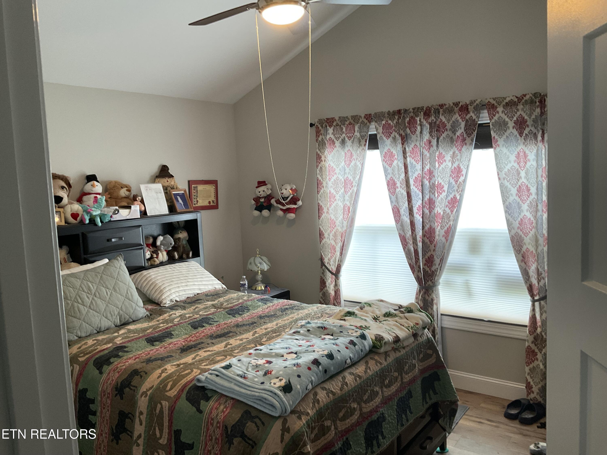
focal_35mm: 29
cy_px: 228
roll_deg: +2.2
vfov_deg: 48.2
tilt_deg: -6.5
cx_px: 304
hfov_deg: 61.7
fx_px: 509
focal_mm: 3
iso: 40
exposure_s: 1/60
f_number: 1.8
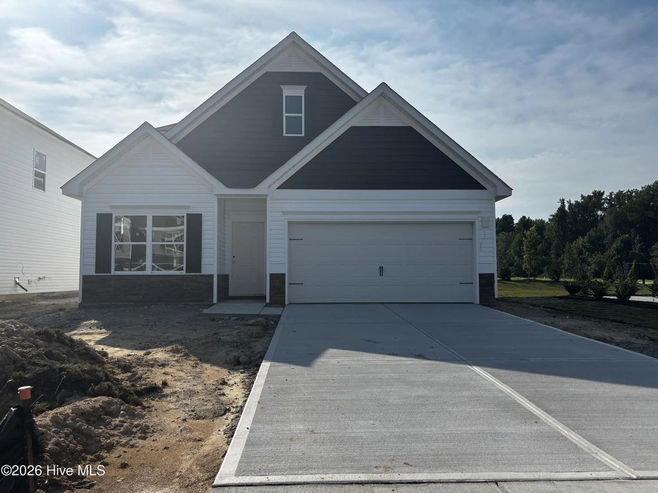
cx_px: 329
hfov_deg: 67.3
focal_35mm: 26
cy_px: 246
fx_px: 494
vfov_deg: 53.1
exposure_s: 1/5952
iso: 50
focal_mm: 5.96
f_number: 1.6
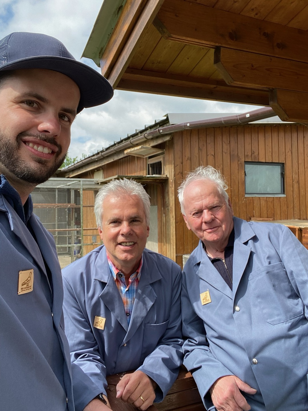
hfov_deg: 46.8
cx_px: 154
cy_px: 206
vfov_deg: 60.0
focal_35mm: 30
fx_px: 356
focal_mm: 2.71
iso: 25
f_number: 2.2
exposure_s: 1/515
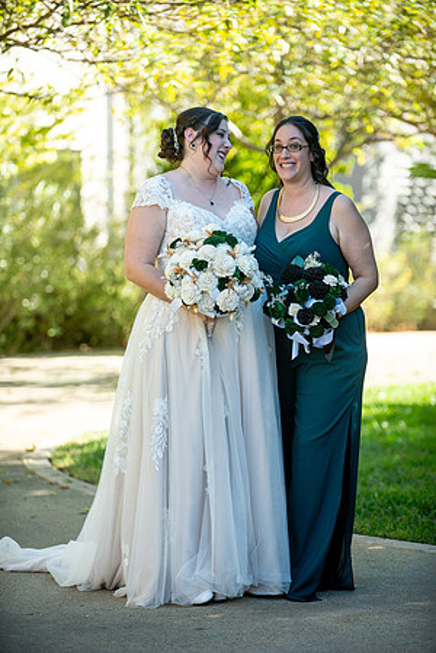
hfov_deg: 10.5
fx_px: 2361
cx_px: 218
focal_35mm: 130
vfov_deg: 15.8
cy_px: 326
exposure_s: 1/1600
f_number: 2.8
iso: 400
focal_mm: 130
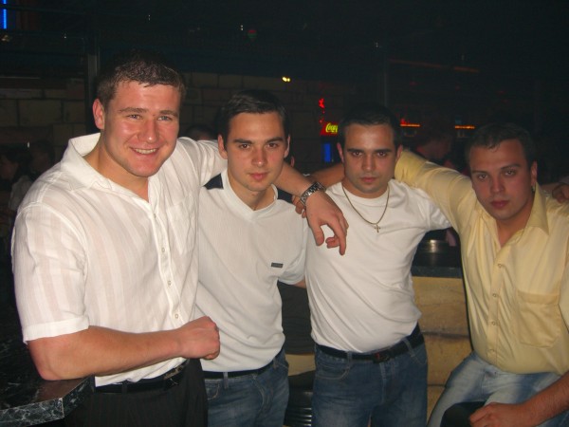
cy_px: 214
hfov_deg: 49.0
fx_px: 625
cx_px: 284
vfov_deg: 37.7
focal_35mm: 38
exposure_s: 1/60
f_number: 2.8
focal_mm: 7.9
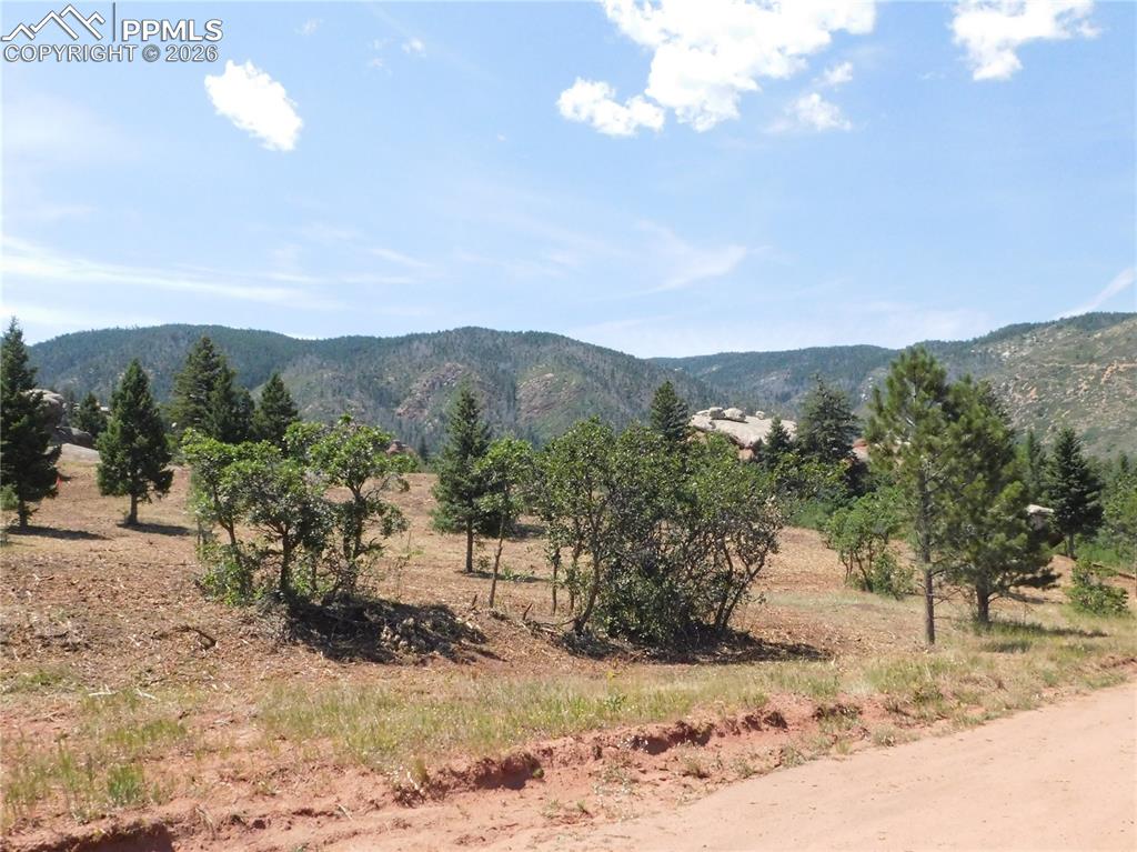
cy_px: 426
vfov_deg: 46.8
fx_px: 985
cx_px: 568
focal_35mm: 30
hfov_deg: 60.0
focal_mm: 5.3
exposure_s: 1/1500
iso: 800
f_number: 6.4
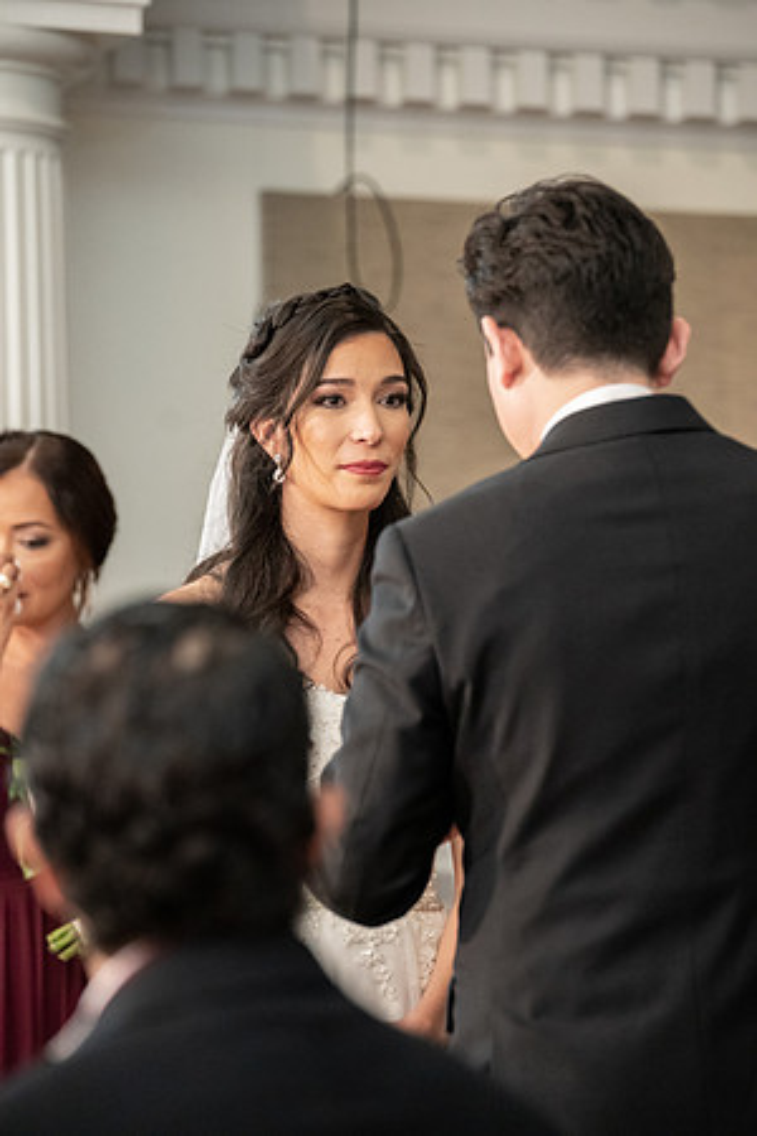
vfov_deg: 13.3
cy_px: 568
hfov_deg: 8.9
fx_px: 4857
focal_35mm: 154
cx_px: 378
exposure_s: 1/125
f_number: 4
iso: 8000
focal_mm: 154
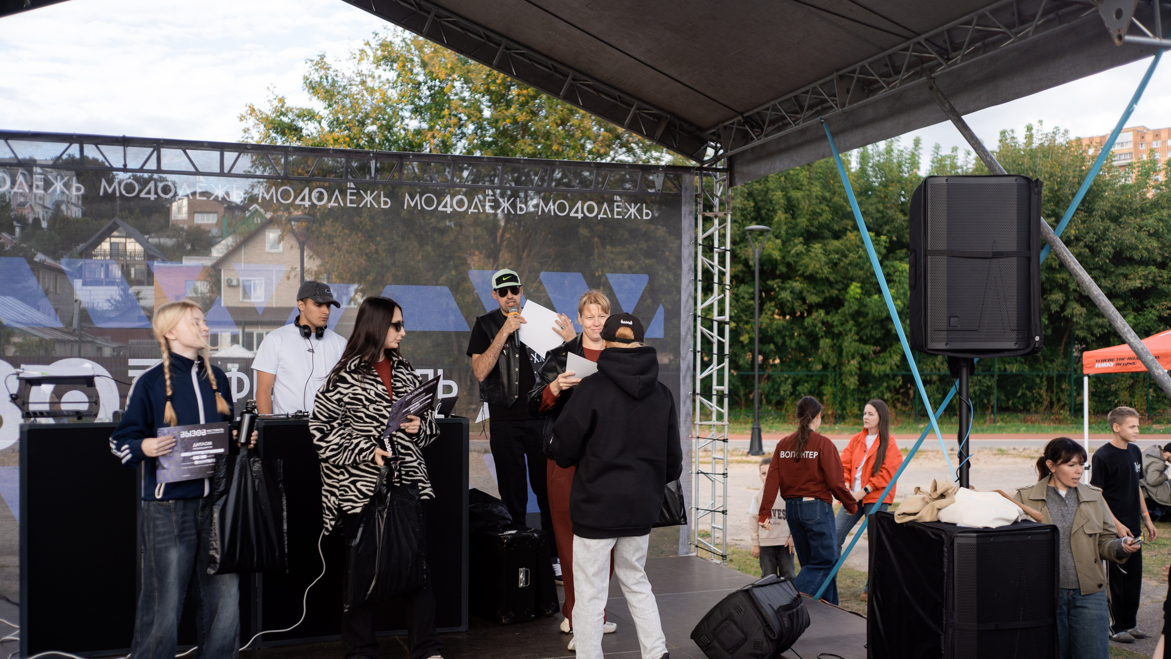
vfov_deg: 31.9
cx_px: 587
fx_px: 1149
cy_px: 376
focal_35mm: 37
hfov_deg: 54.0
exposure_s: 1/800
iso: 100
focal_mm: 35
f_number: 2.2
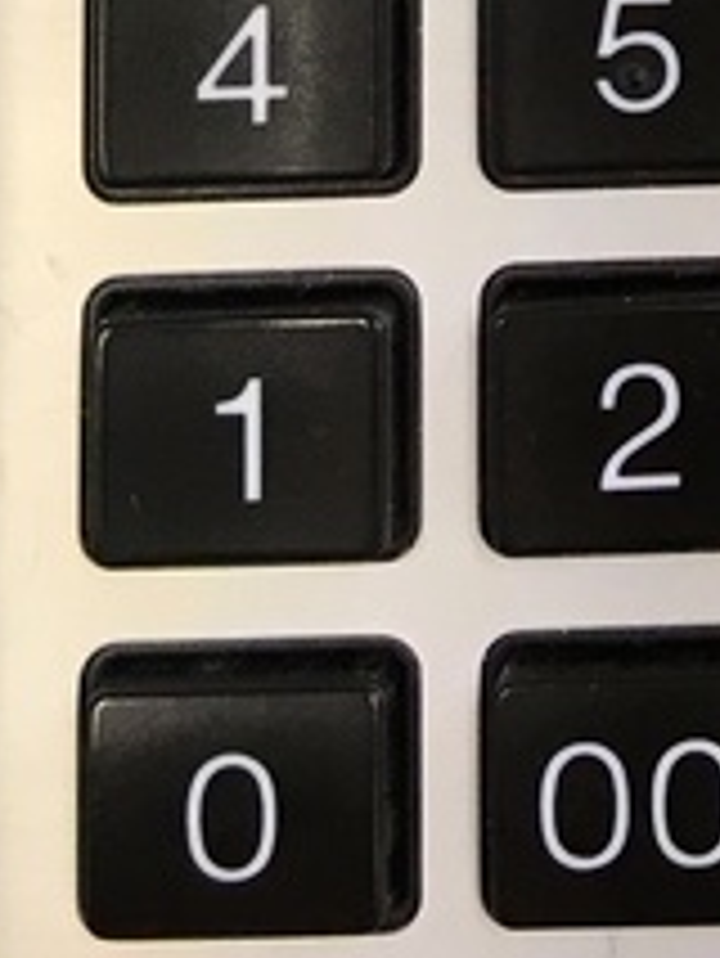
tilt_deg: -82.3
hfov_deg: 12.2
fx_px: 3214
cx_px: 1094
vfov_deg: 14.4
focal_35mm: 116
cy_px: -897
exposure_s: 1/30
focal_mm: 4.15
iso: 40
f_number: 2.2
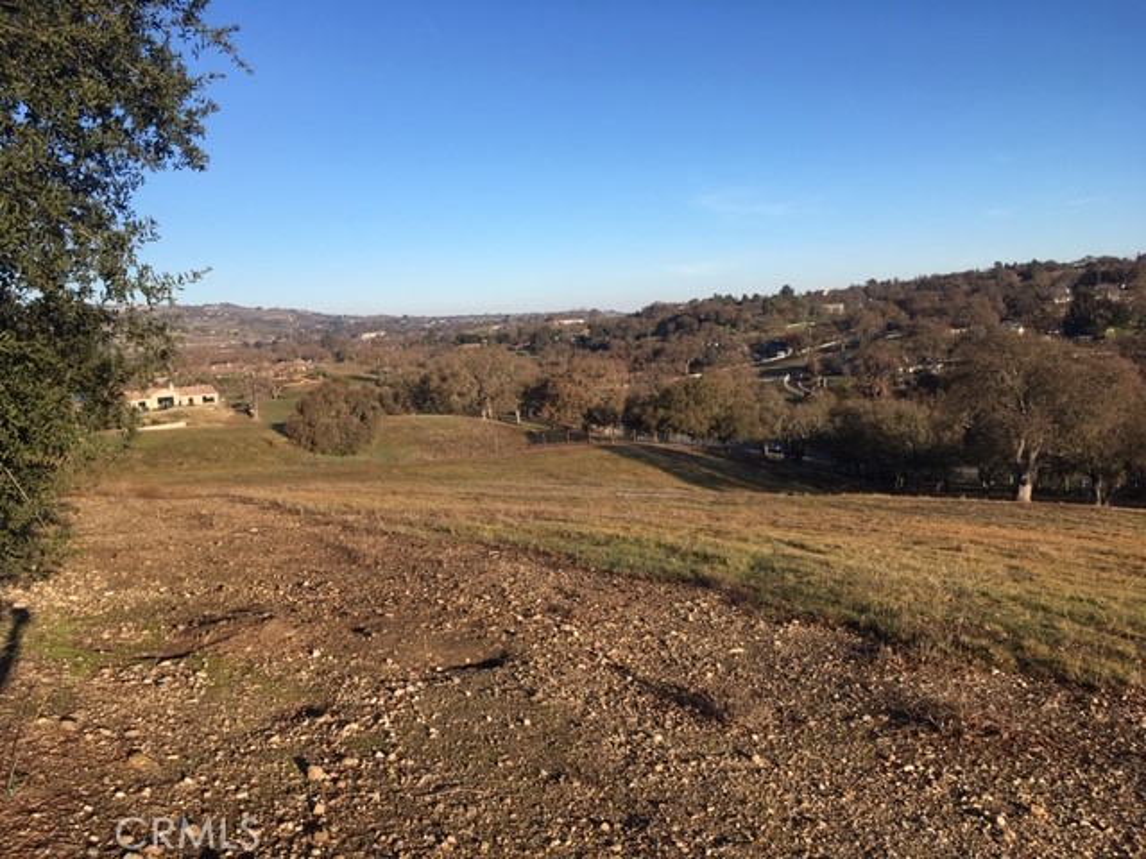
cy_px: 430
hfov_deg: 61.7
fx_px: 960
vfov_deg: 48.2
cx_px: 573
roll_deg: +4.4
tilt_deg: -6.3
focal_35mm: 29
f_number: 2.2
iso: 25
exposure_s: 1/1282
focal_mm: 4.15
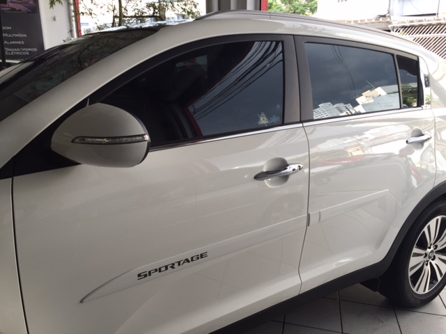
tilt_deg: -15.0
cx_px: 223
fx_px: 374
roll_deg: -0.7
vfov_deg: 48.2
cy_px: 167
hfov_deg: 61.7
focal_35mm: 29
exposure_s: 1/60
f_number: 2.2
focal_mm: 4.15
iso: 32
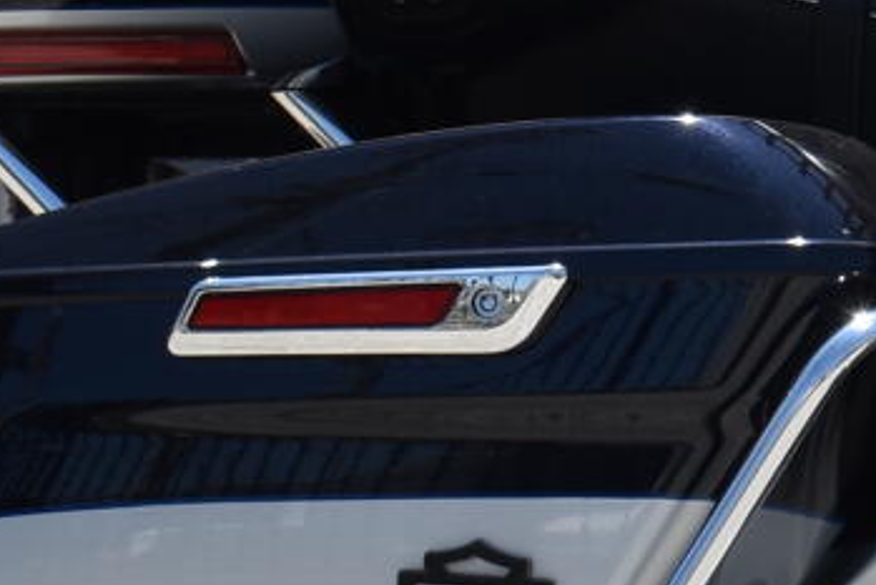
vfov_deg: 5.0
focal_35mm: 275
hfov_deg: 7.3
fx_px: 6694
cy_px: 325
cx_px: 1609
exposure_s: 1/320
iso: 100
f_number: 9
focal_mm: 32
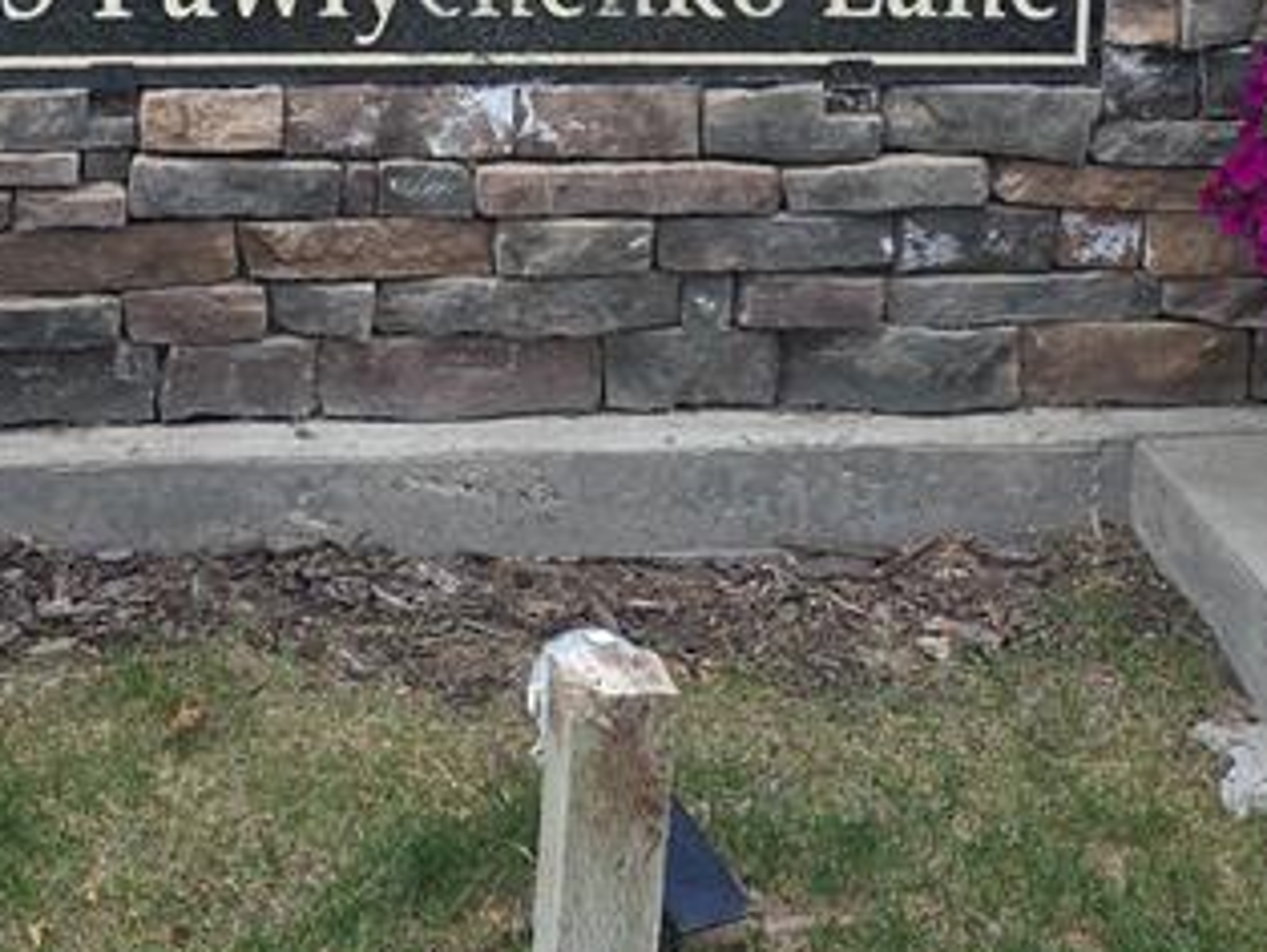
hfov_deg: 25.9
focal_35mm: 75
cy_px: -89
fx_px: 2747
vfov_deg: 18.9
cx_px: 553
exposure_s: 1/516
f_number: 1.7
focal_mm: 6.3
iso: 12
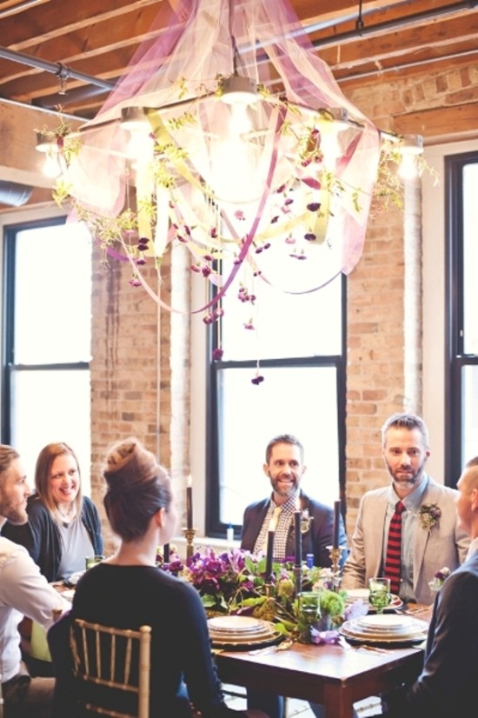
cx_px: 239
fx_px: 997
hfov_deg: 27.0
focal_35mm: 50
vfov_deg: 39.6
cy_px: 359
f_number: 2.8
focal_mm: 50
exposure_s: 1/160
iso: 1600
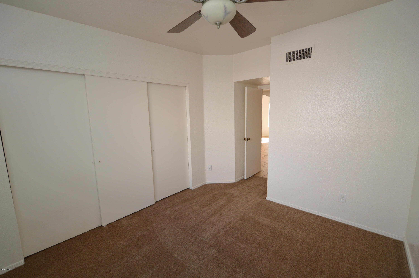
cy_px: 139
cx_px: 210
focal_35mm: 15
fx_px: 174
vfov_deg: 77.2
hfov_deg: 100.4
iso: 400
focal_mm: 10
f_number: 5
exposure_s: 1/100
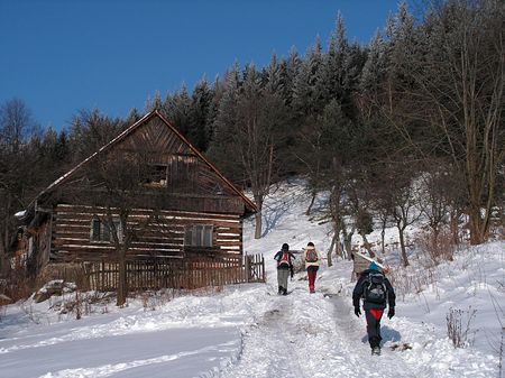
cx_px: 252
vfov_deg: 24.0
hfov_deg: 31.7
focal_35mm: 61
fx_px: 889
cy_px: 189
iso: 50
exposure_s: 1/1250
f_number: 3.3
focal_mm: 10.2
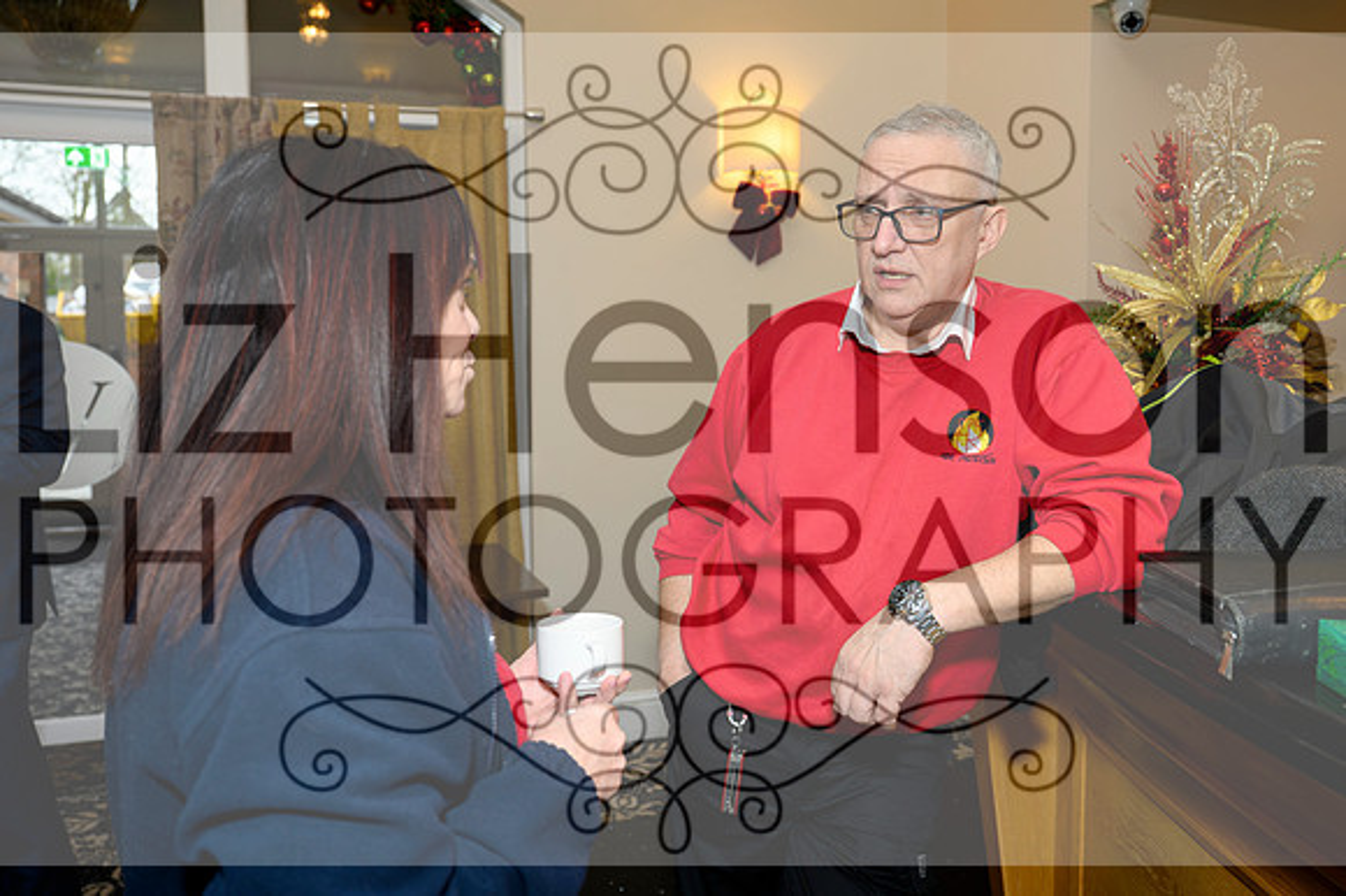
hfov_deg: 60.3
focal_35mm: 31
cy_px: 417
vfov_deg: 42.3
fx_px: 1158
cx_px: 719
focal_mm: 28.5
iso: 1250
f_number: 4
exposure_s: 1/160
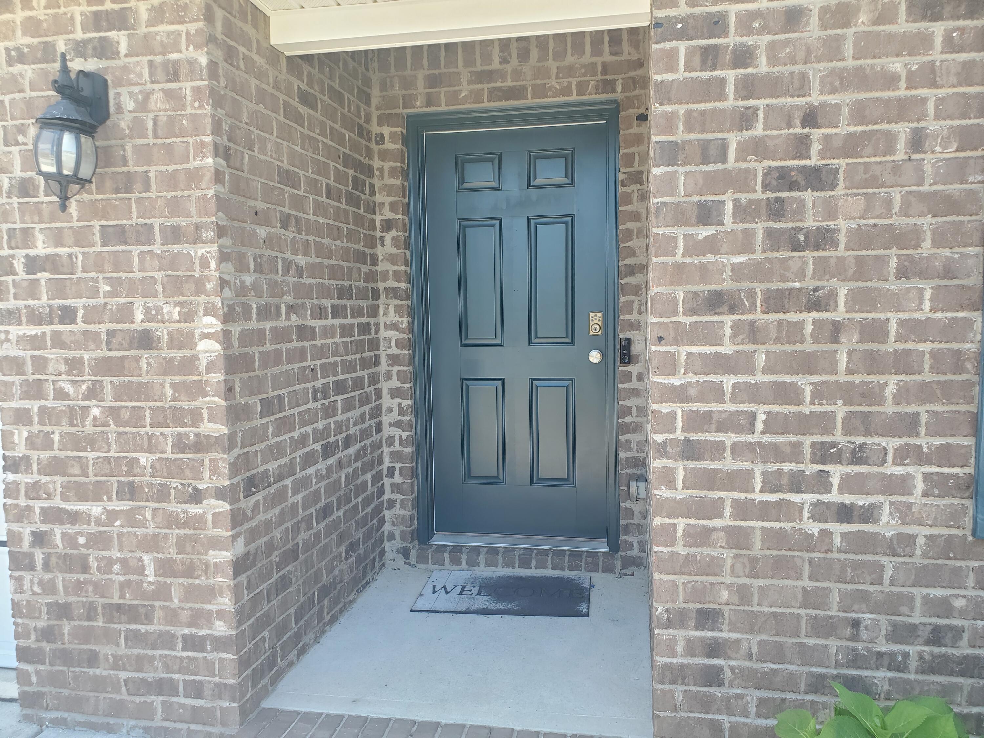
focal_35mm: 26
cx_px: 492
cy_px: 369
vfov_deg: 53.1
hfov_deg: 67.3
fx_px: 739
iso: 50
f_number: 2.4
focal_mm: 4.3
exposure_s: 1/133
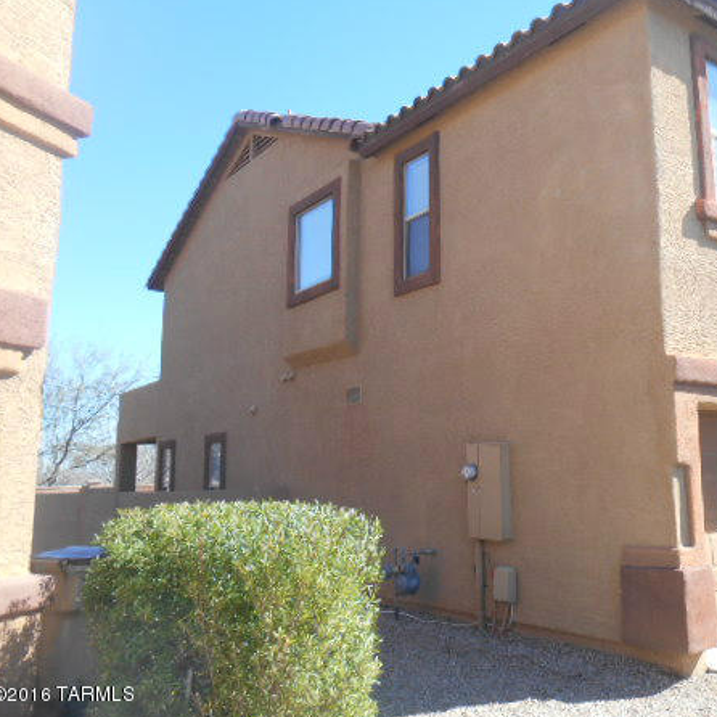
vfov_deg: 49.7
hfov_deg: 48.6
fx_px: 773
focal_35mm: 33
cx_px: 497
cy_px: 341
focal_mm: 4.7
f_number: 3.4
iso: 80
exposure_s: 1/320
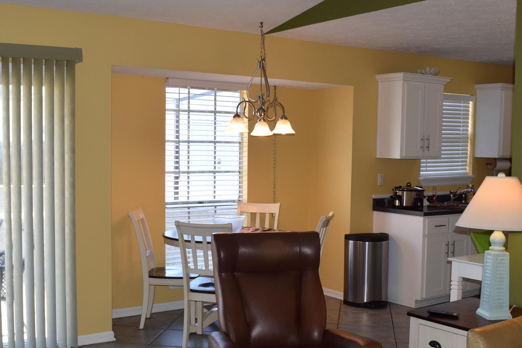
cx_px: 231
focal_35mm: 44
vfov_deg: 30.5
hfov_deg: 44.4
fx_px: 638
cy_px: 193
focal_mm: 18
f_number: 5.6
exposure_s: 1/125
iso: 560
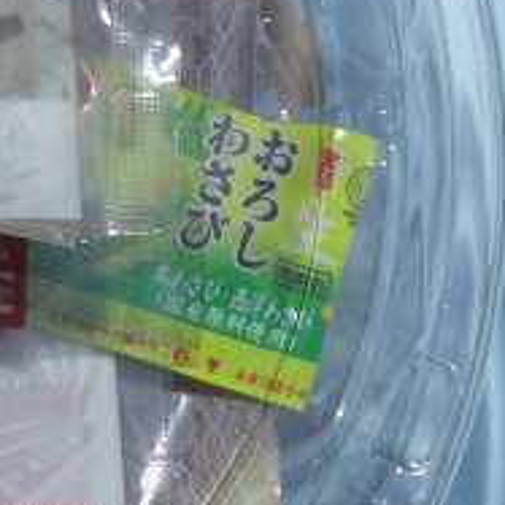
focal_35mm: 303
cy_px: -38
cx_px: -262
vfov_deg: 5.8
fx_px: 5001
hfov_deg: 5.7
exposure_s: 1/1250
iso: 125
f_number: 6.5
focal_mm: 18
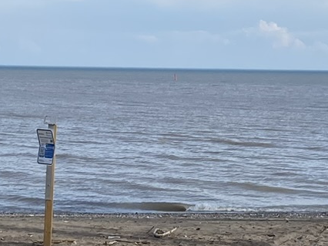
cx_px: 121
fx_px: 1184
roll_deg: -2.9
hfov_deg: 15.8
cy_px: 157
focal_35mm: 125
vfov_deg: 11.8
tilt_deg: -1.9
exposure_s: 1/3300
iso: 32
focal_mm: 4.25
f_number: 1.8
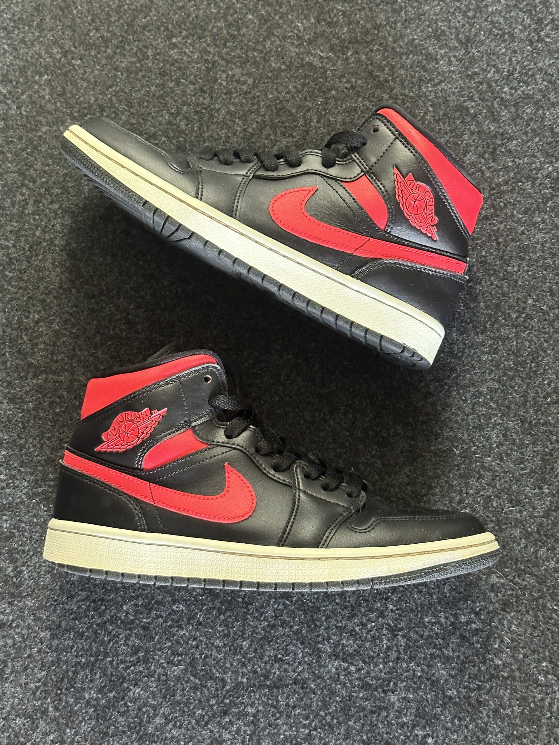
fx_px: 1163
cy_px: 349
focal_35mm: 54
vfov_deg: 35.5
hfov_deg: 27.0
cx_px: 270
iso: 400
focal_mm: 6.86
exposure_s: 1/33
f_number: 1.78
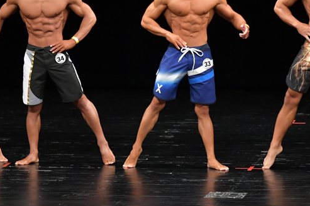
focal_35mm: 377
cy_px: 65
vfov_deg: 3.6
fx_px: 3244
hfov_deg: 5.5
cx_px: 102
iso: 3200
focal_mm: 160
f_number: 5.6
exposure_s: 1/400
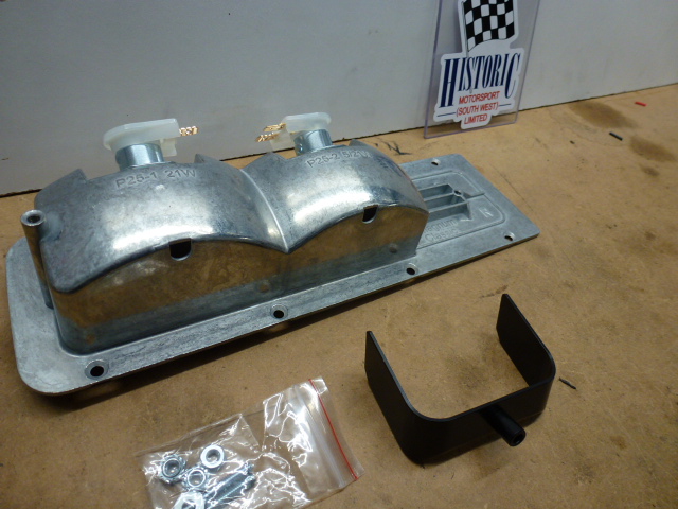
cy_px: 254
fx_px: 470
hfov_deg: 71.6
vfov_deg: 56.8
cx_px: 339
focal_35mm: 24
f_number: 3.3
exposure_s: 1/60
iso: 160
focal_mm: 4.3
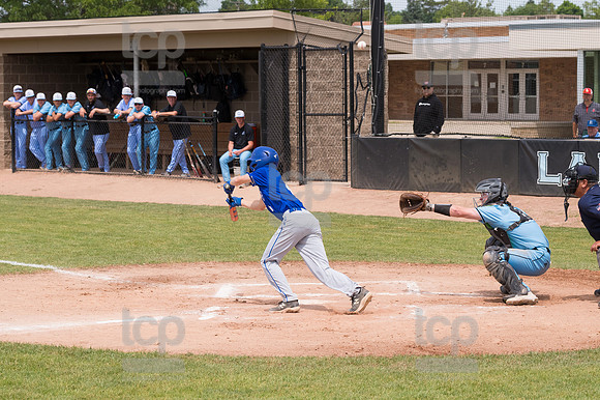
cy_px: 200
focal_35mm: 123
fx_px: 2049
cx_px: 300
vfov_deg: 11.1
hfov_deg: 16.7
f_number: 5.6
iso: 320
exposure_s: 1/1600
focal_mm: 82
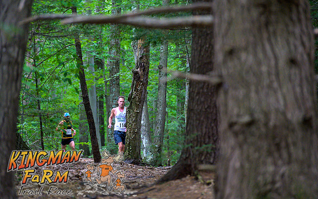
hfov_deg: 10.2
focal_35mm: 205
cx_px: 160
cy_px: 99
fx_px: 1777
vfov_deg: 6.4
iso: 8000
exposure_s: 1/250
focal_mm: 200
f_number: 4
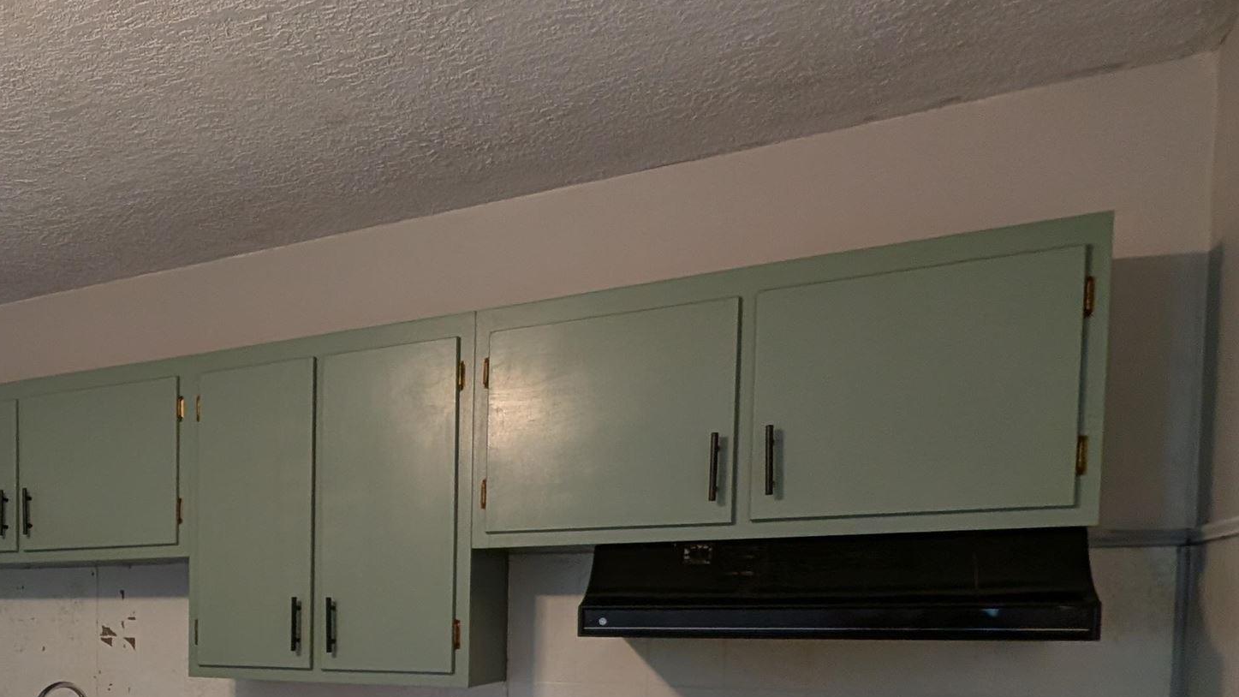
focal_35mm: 30
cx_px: 110
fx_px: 986
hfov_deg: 55.3
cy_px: 668
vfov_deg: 35.8
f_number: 2.2
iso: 58
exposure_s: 1/40
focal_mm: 1.95
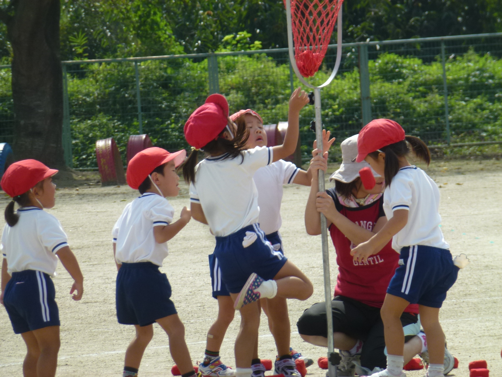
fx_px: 5569
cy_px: 188
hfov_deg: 5.2
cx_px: 251
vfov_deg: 3.9
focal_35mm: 384
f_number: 5.9
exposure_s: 1/500
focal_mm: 68.8
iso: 125
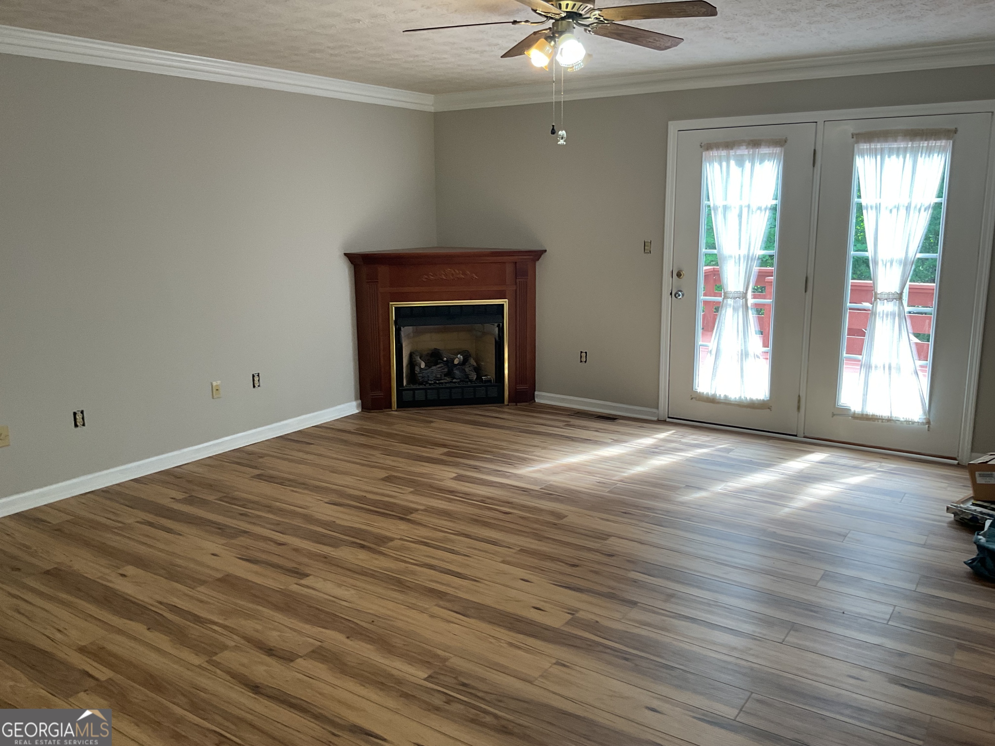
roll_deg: +0.3
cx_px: 498
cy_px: 373
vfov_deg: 48.2
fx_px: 834
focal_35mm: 29
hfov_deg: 61.7
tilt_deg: -12.9
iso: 64
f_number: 1.8
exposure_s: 1/60
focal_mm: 3
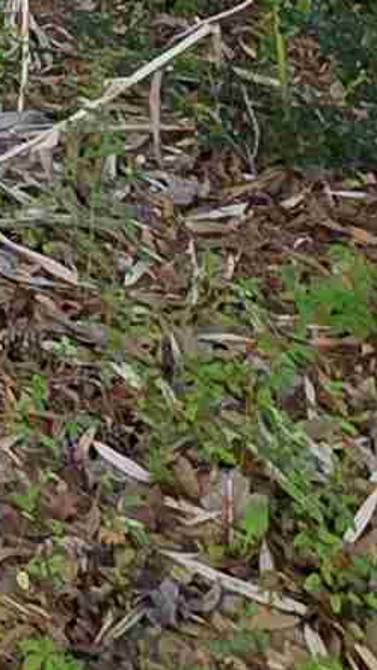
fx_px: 1740
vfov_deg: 15.8
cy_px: -761
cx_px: -864
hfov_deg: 9.1
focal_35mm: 98
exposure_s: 1/120
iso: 20
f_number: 1.9
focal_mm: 2.2
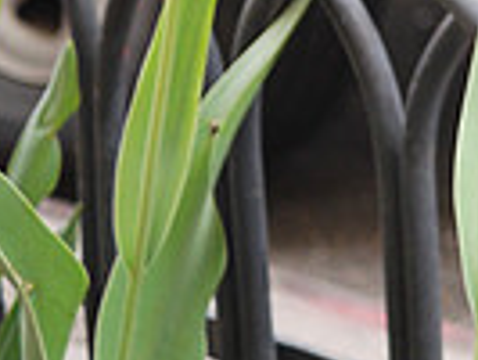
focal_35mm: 174
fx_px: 2405
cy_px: -344
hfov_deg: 10.2
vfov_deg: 8.2
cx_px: 1035
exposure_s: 1/125
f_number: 1.7
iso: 160
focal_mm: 20
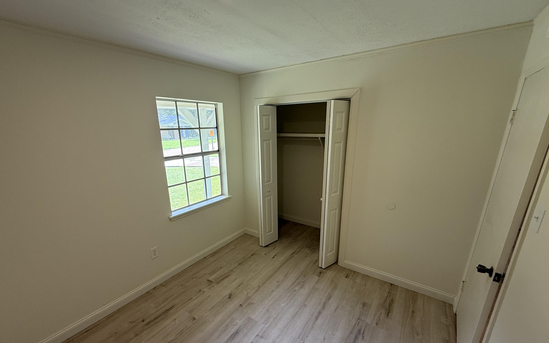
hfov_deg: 101.5
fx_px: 224
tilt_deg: -15.1
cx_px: 273
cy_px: 187
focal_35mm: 15
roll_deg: +0.2
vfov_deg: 74.6
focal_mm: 2.22
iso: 80
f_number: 2.2
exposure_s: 1/99
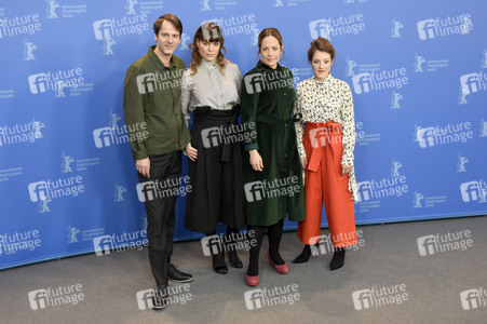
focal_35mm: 36
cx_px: 244
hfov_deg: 53.2
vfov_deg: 36.8
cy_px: 162
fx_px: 487
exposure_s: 1/250
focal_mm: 24
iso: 640
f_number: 3.2
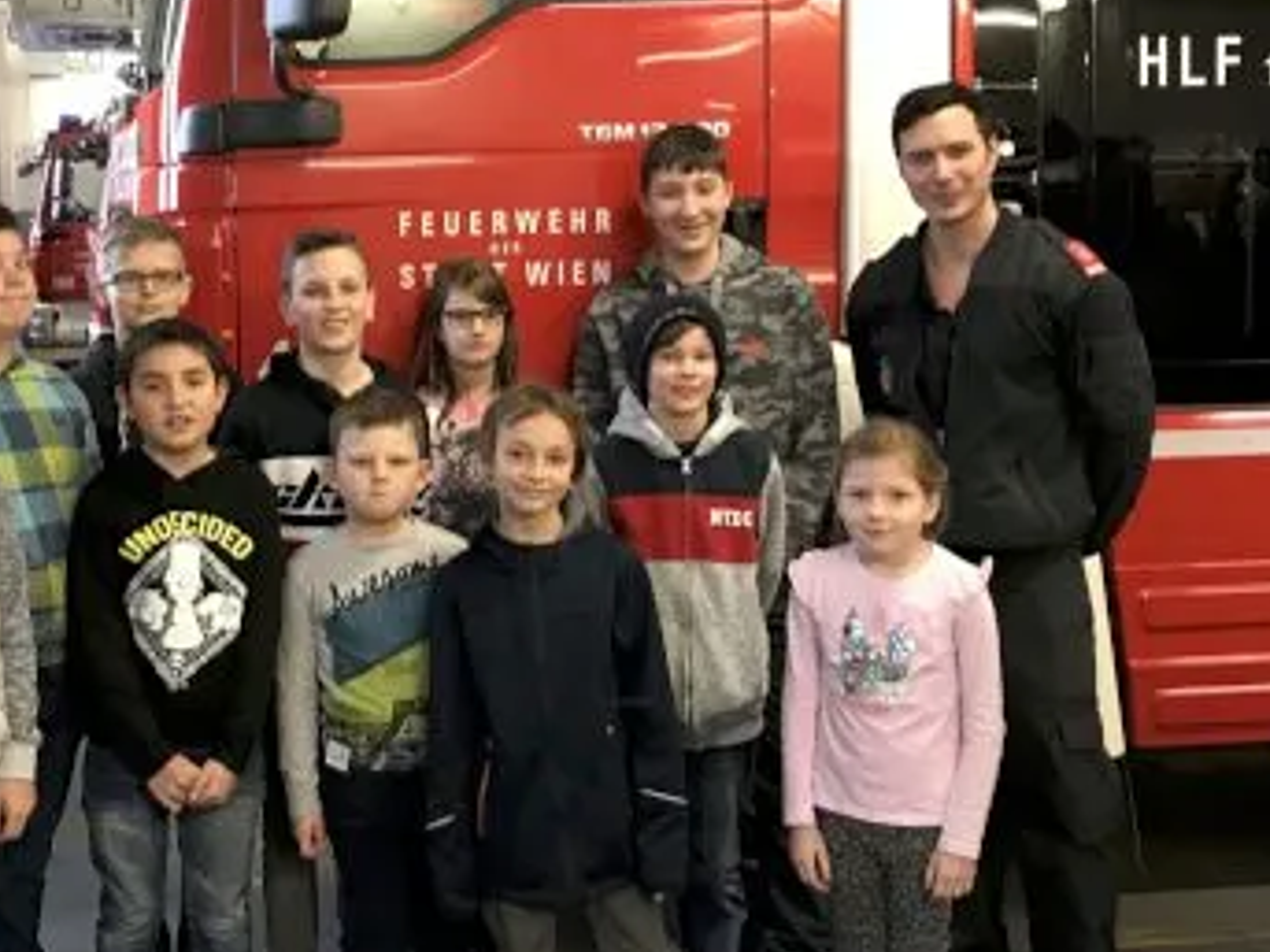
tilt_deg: -5.3
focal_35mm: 53
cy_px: 398
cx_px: 374
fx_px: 1944
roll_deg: +0.3
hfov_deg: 35.6
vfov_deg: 27.5
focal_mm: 3.99
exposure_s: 1/17
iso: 100
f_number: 1.8
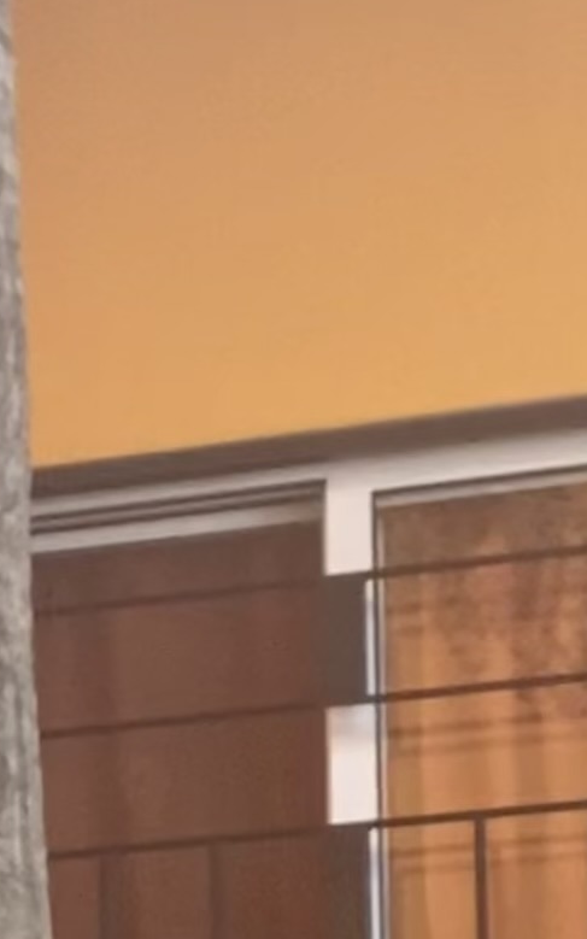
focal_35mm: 126
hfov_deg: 10.2
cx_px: -146
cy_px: 1267
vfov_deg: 15.6
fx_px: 3225
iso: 80
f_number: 2.2
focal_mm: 2.71
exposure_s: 1/122
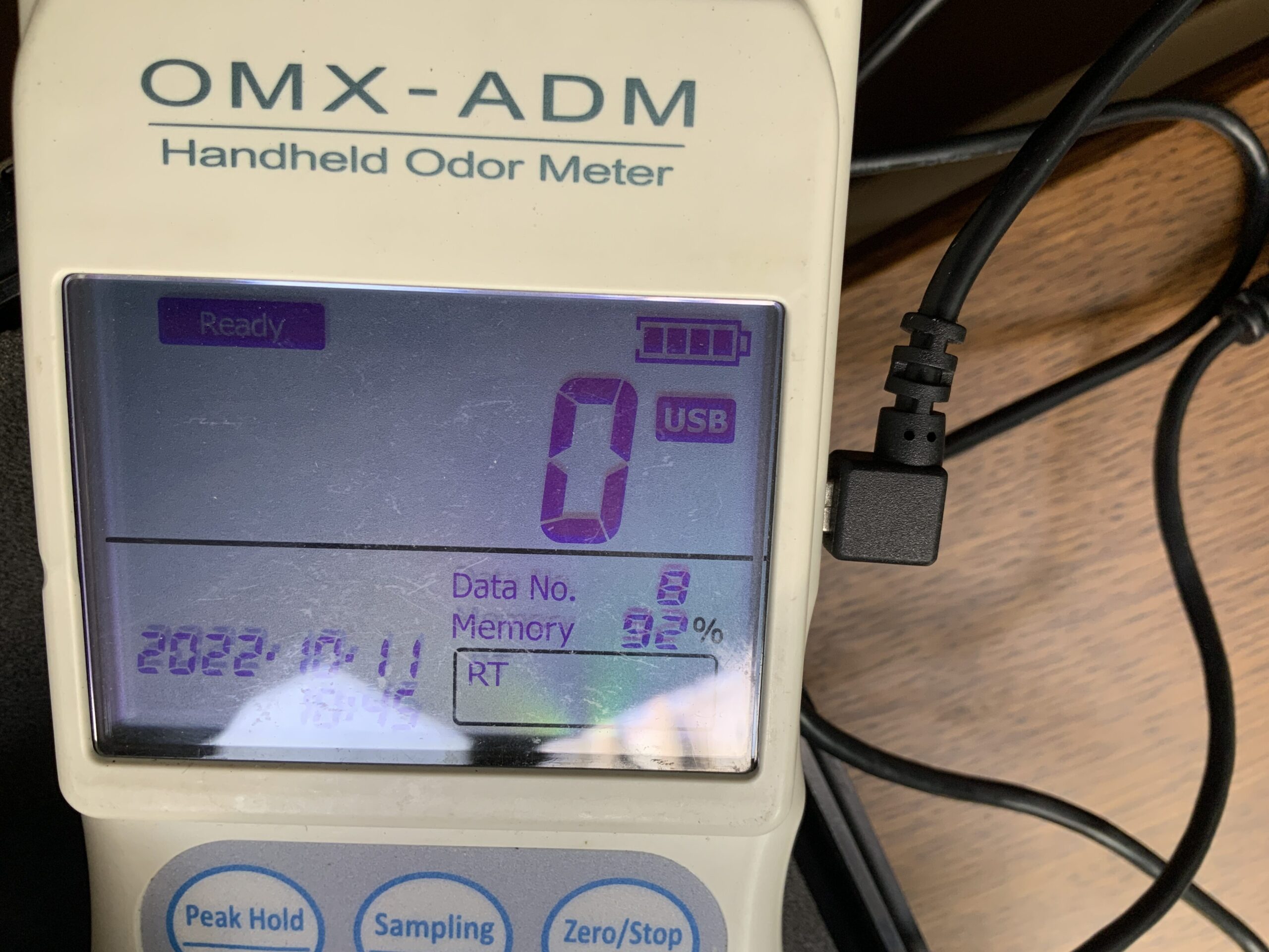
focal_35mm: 29
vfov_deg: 48.2
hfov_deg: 61.7
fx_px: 1063
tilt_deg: -78.8
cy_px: 476
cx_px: 634
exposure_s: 1/120
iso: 40
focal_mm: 3
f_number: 1.8
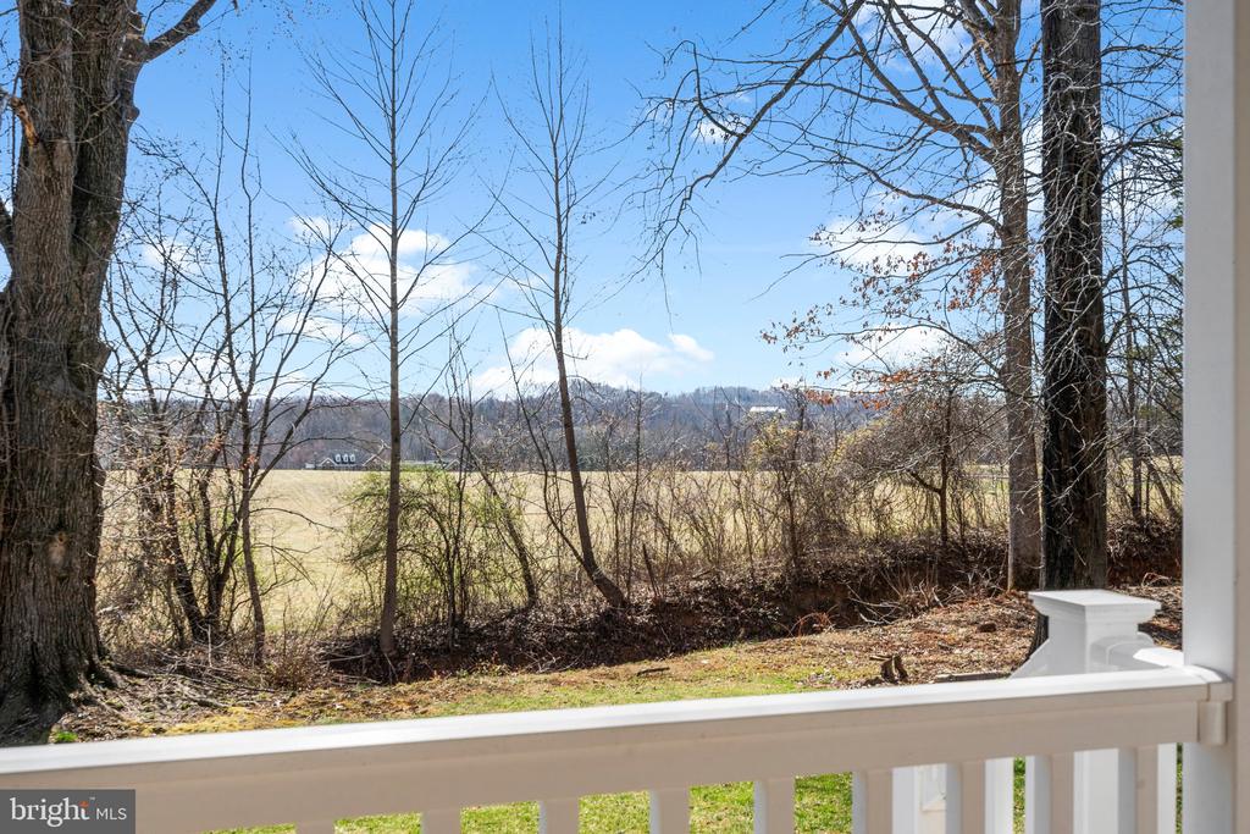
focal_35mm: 35
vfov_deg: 37.9
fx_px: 1215
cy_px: 417
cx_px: 625
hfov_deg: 54.4
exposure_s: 1/400
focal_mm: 35
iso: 250
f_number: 13
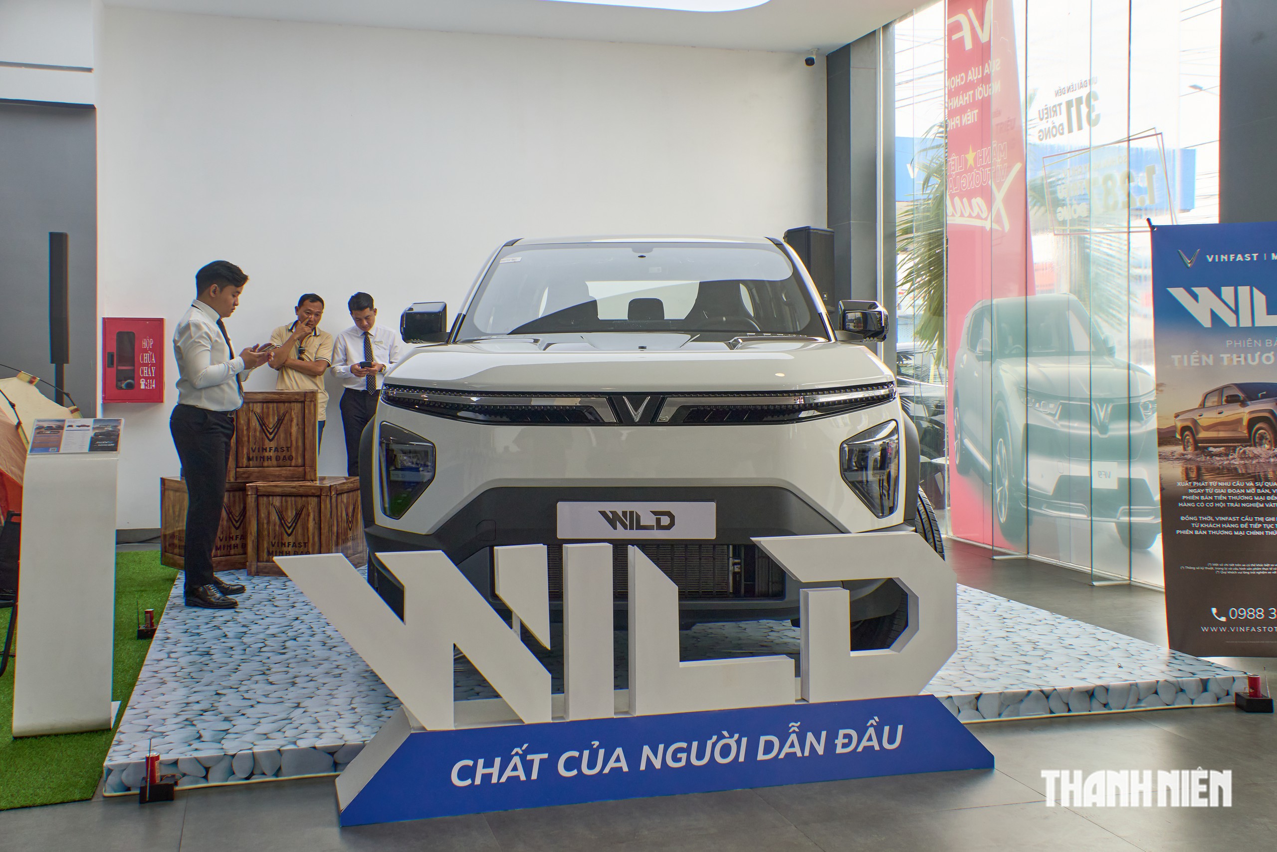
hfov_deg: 67.4
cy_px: 426
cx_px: 638
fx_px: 958
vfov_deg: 47.9
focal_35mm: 27
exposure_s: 1/160
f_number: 5.6
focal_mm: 18
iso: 320
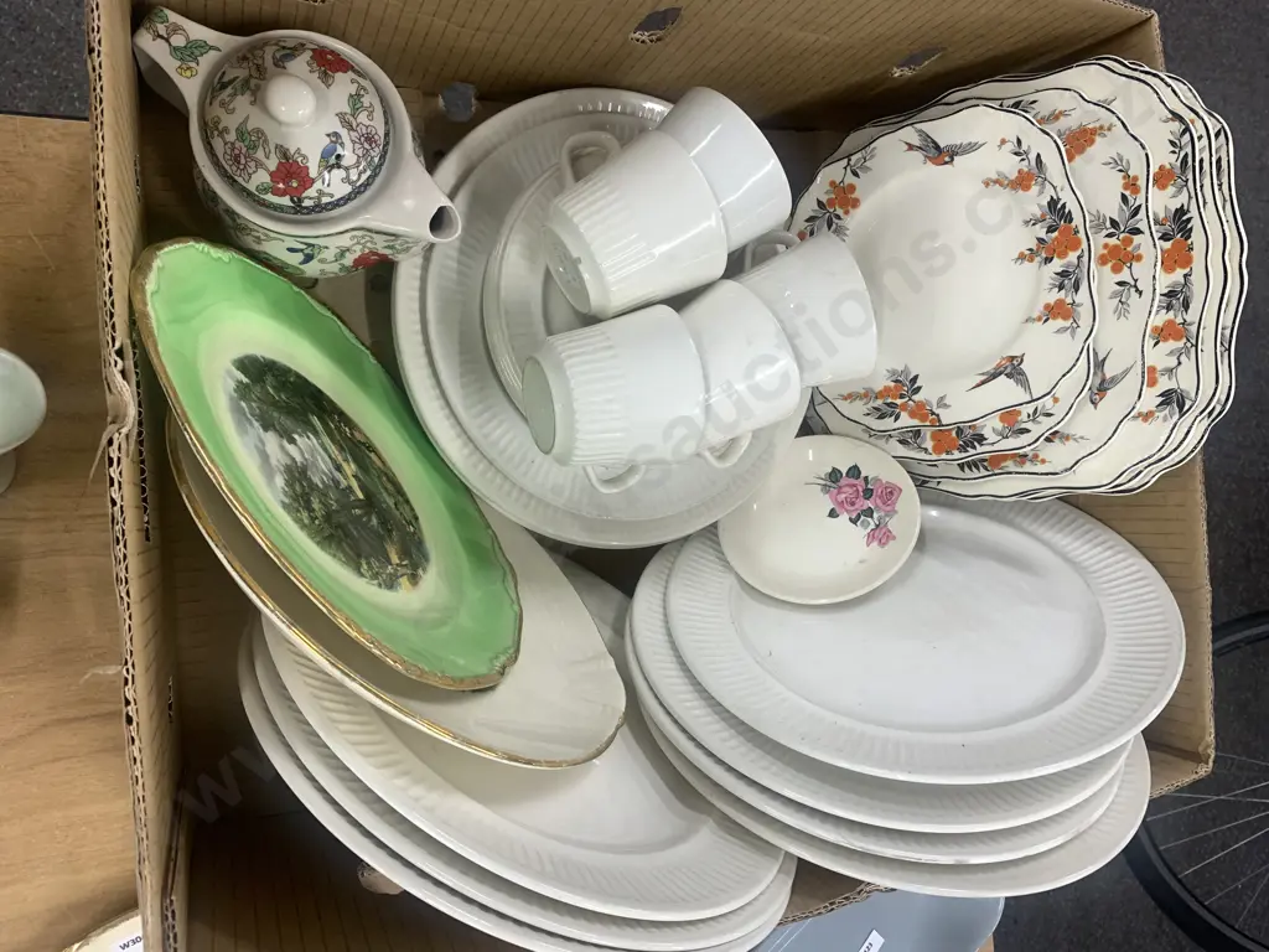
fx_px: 953
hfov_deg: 67.3
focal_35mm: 26
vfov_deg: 53.1
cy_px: 476
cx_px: 634
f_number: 1.8
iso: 80
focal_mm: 4.25
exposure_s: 1/100
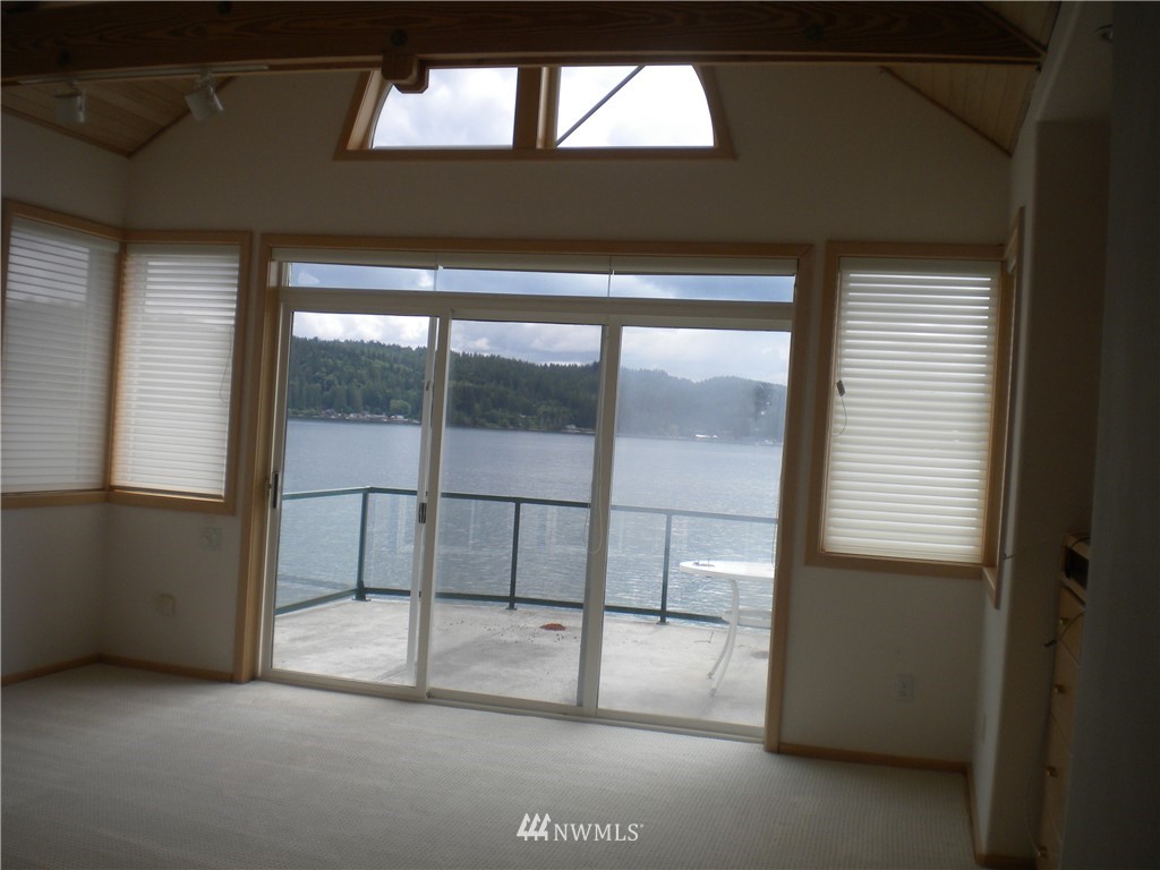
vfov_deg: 40.7
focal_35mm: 35
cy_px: 435
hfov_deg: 52.6
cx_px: 580
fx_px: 1173
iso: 80
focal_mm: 6.3
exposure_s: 1/298
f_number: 4.6
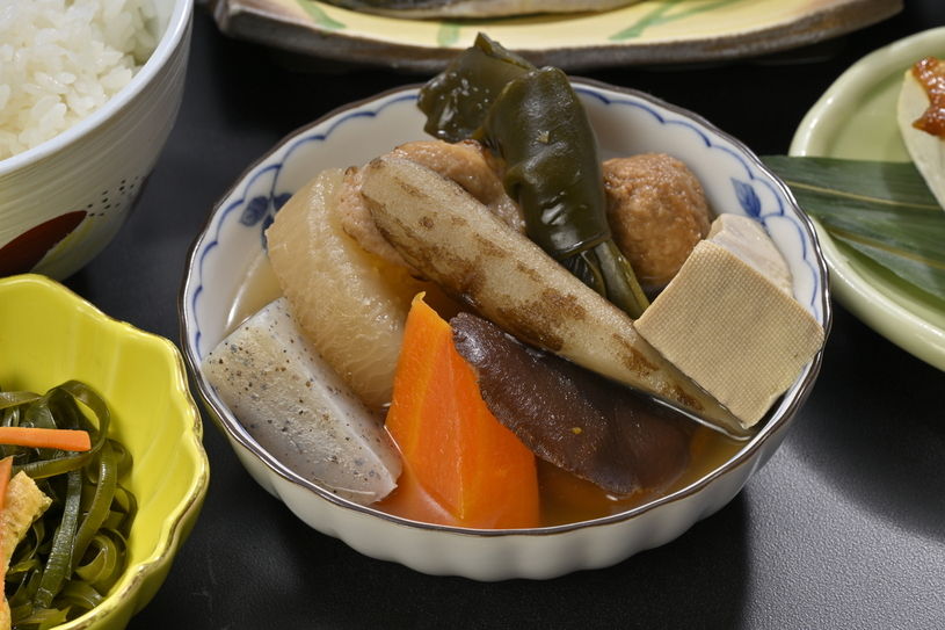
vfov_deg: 14.7
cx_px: 472
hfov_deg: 21.9
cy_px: 315
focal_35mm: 93
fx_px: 2441
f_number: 16
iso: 125
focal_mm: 93
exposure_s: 1/160
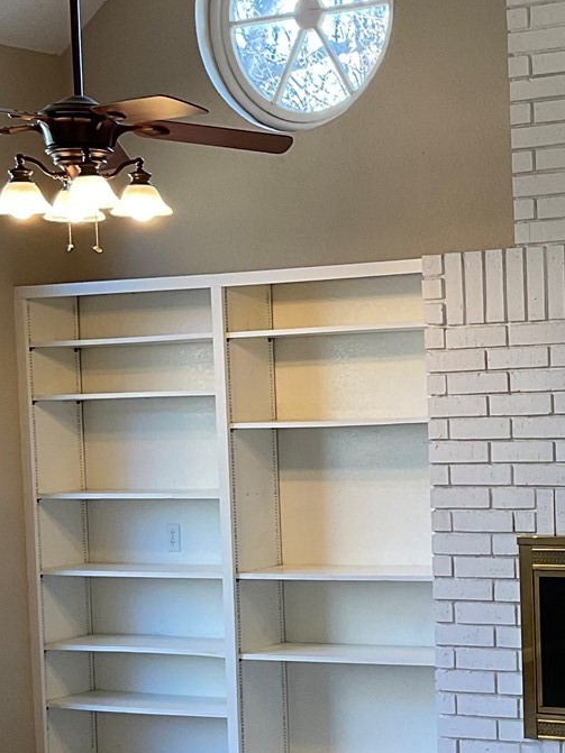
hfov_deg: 16.9
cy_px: 451
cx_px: 700
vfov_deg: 23.5
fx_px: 1807
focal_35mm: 83
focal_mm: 3
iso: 50
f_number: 1.8
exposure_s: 1/60
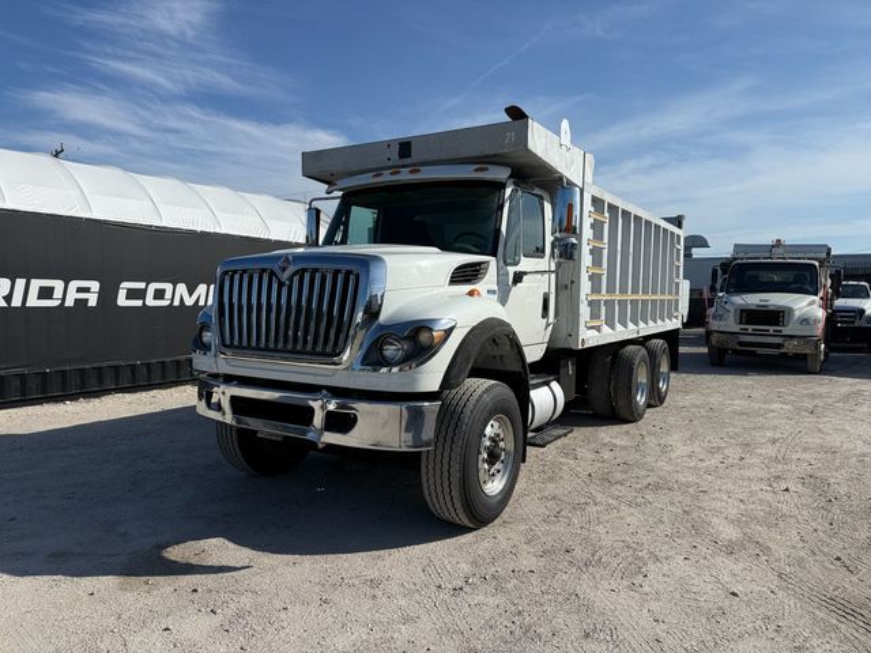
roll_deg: -0.4
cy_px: 326
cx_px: 436
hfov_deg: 71.6
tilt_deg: -3.1
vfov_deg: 56.8
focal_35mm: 24
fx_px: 604
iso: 80
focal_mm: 6.76
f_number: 1.78
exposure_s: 1/7353
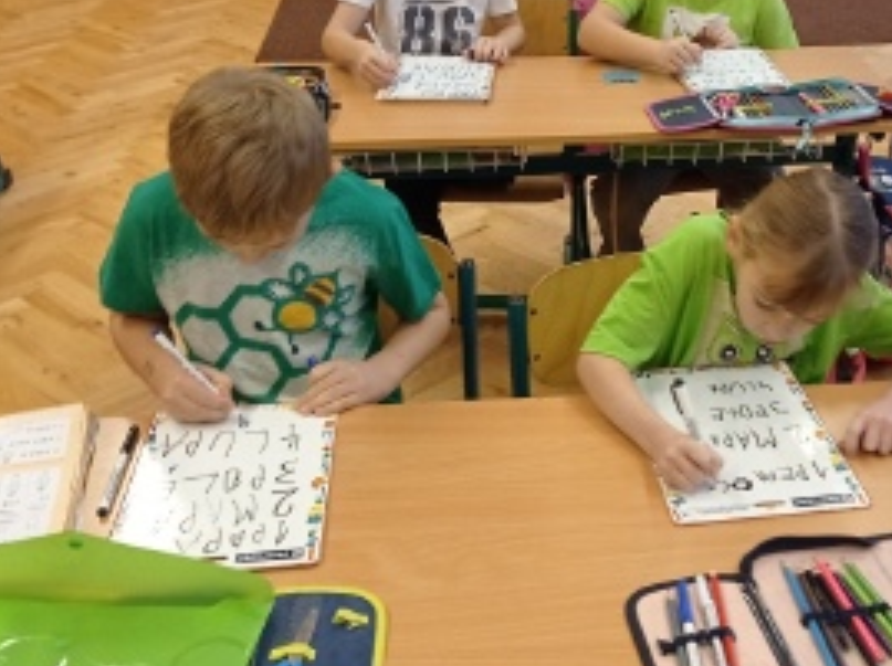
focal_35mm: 50
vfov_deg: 29.0
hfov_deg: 38.0
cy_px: 316
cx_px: 560
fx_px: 1287
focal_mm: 4.74
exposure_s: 1/50
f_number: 1.79
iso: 127
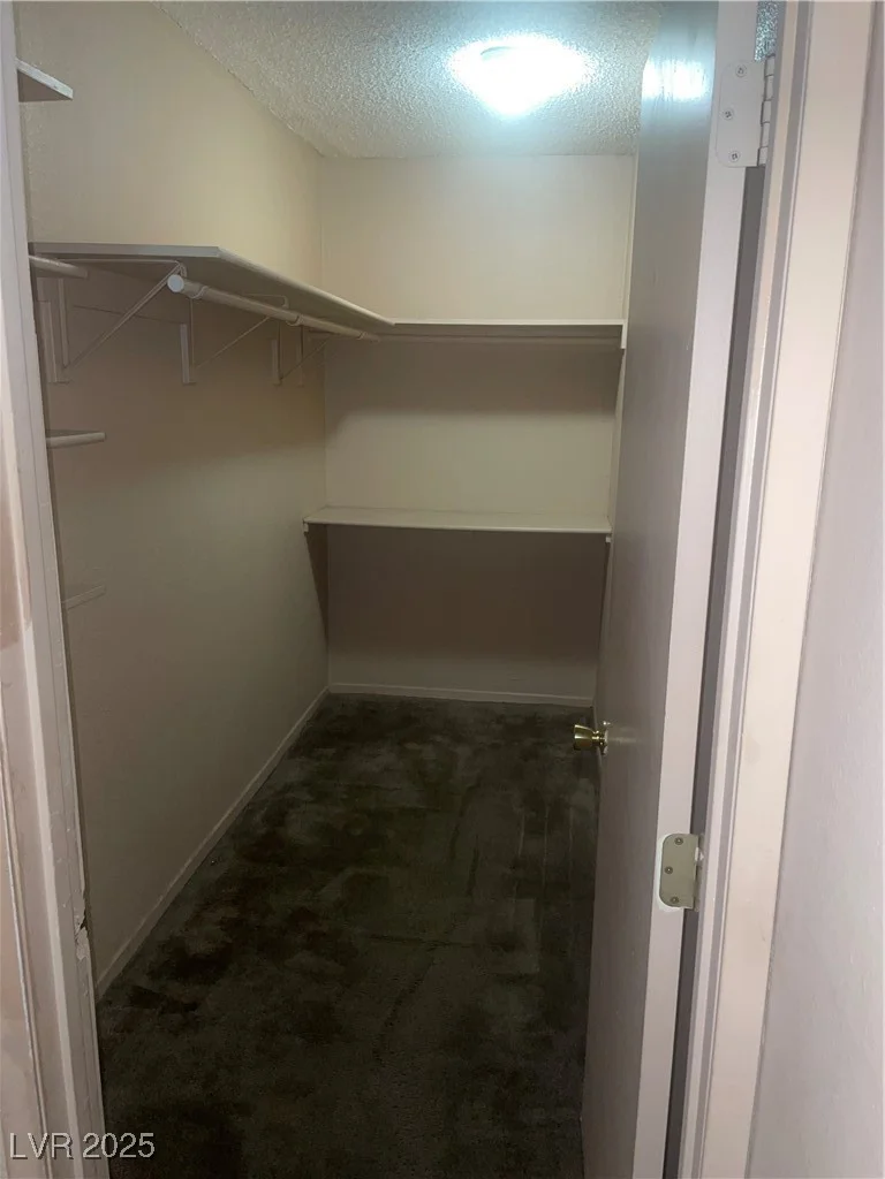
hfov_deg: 53.1
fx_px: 886
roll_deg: -0.7
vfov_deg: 67.3
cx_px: 442
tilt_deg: -12.5
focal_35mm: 26
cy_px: 590
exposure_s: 1/15
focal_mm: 4.2
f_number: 1.6
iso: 64
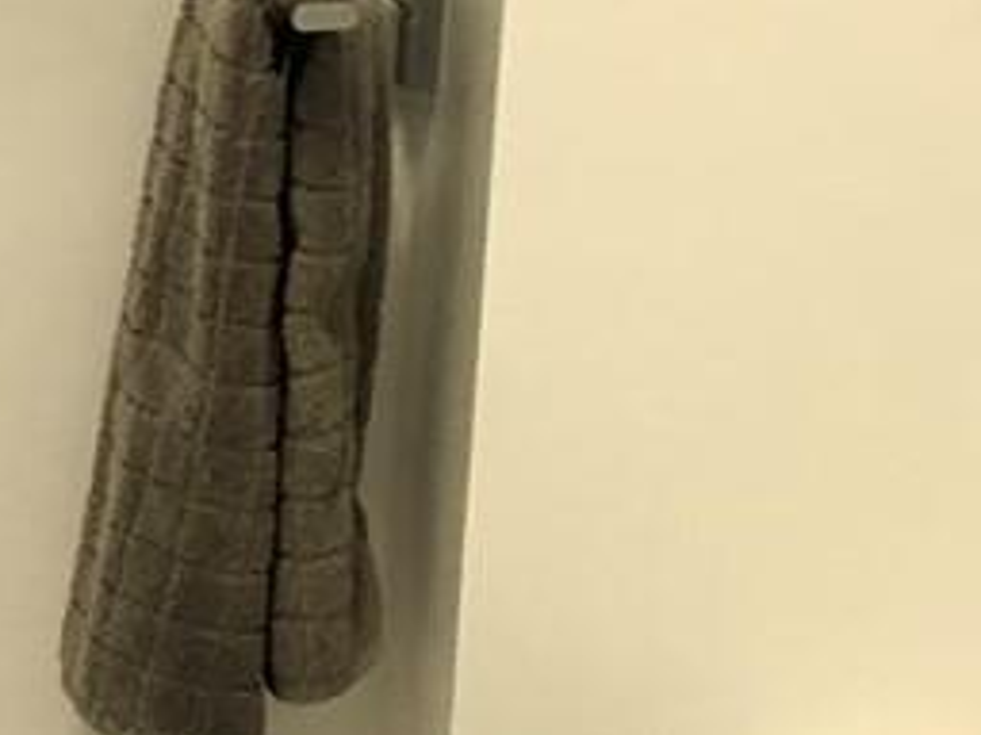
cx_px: -1655
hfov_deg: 9.5
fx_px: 4959
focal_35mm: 175
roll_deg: +2.4
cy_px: 1064
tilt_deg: -17.1
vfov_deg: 8.3
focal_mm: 3.99
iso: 32
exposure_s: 1/24
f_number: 1.8
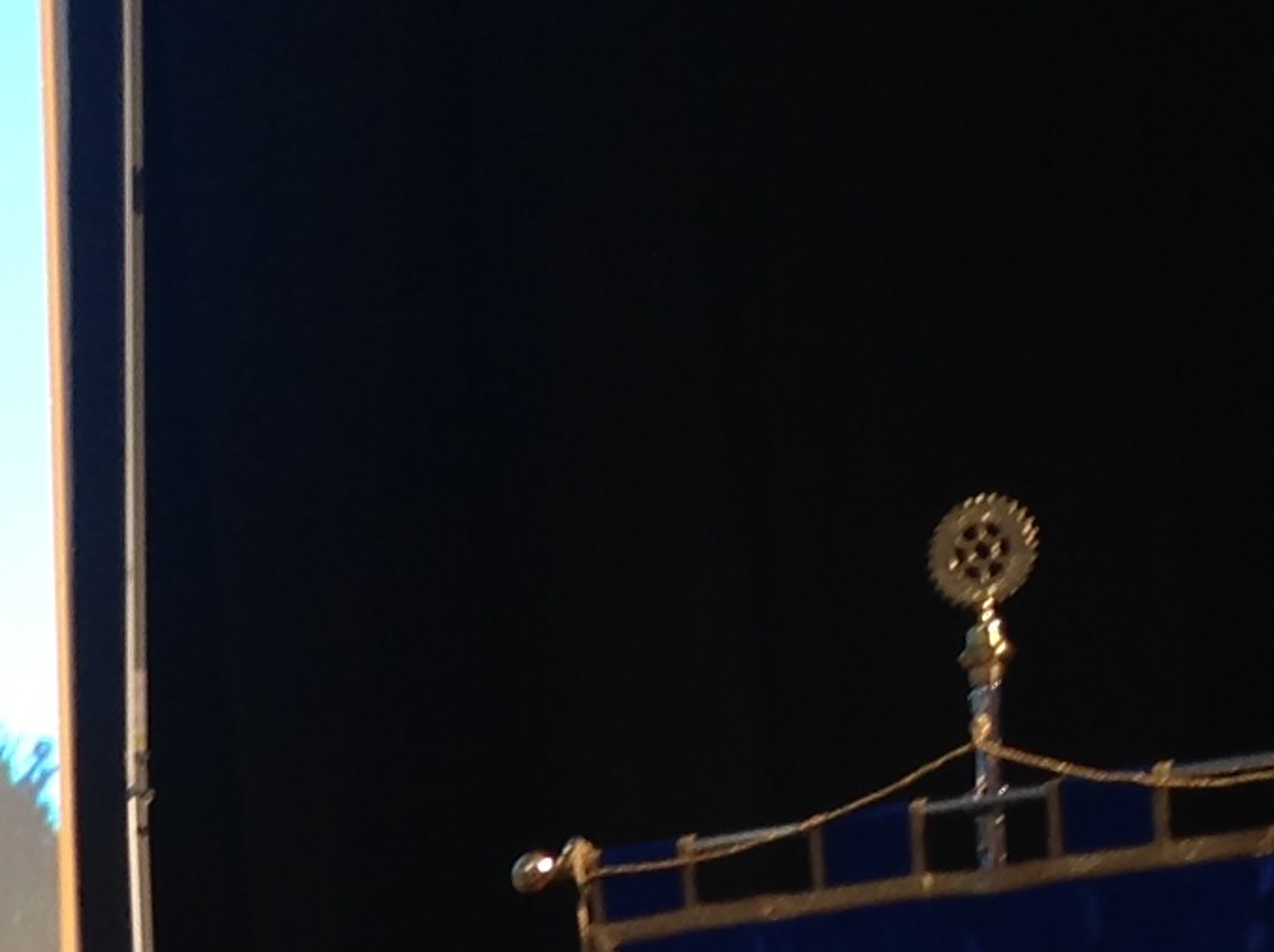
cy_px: 1793
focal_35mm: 134
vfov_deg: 10.3
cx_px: -414
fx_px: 4926
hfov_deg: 14.1
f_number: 2.4
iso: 64
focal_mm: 4.28
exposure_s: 1/17
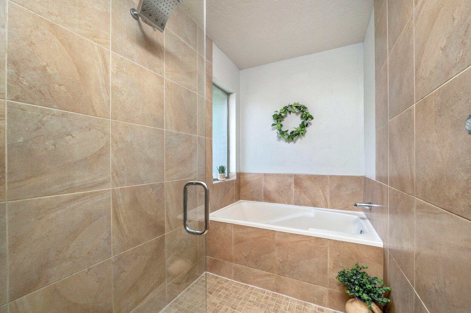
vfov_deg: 81.1
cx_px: 236
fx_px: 183
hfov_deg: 104.3
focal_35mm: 14
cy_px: 156
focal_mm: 14
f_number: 9
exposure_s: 1/60
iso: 320
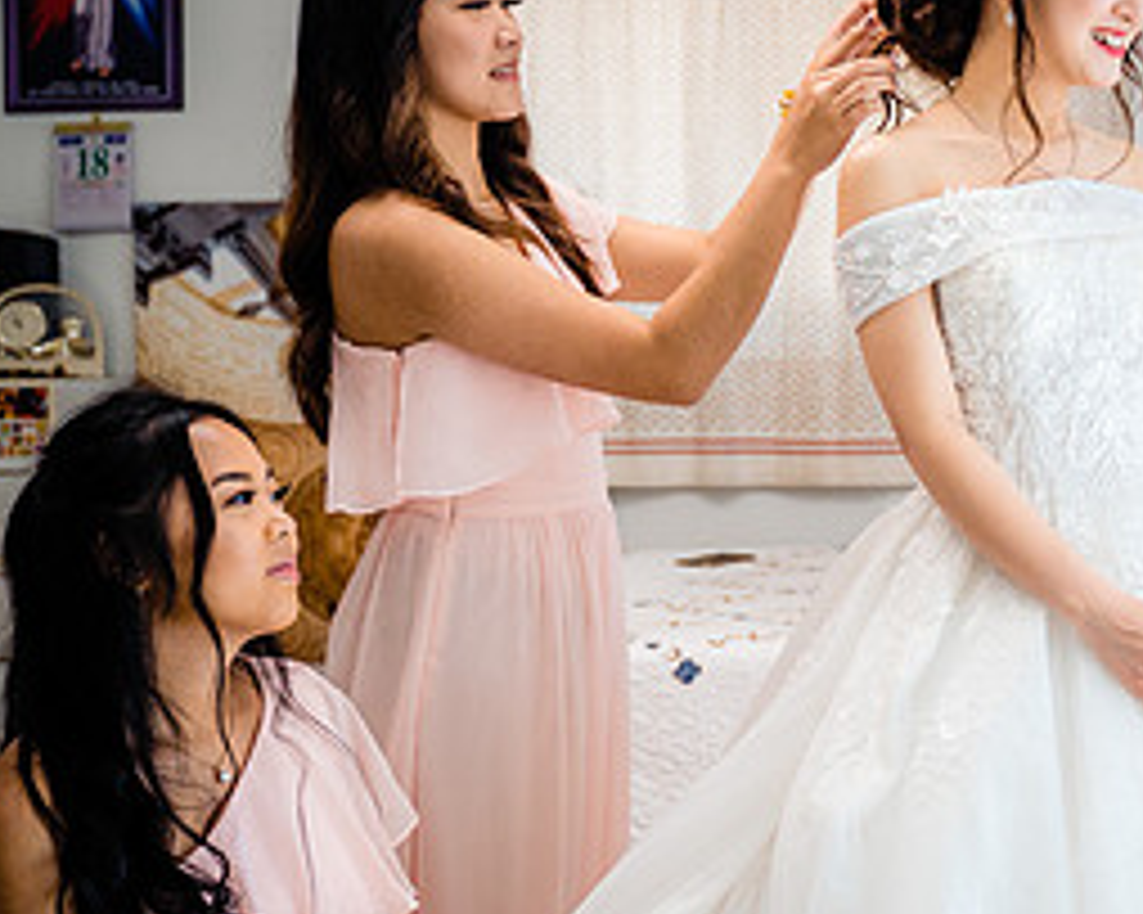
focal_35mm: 62
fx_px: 2097
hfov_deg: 28.6
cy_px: 475
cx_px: 1141
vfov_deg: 24.6
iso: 500
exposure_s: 1/320
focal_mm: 28
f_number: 2.8
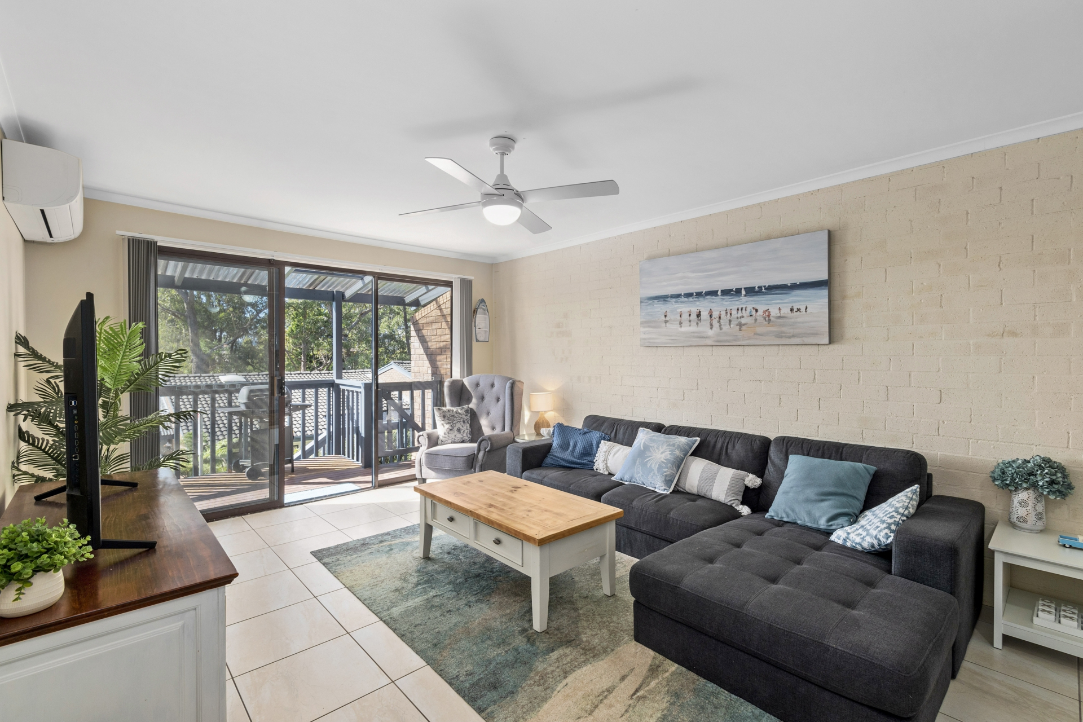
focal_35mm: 15
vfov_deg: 77.3
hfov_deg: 100.4
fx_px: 451
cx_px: 542
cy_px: 361
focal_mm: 10
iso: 100
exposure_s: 1/4
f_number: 8
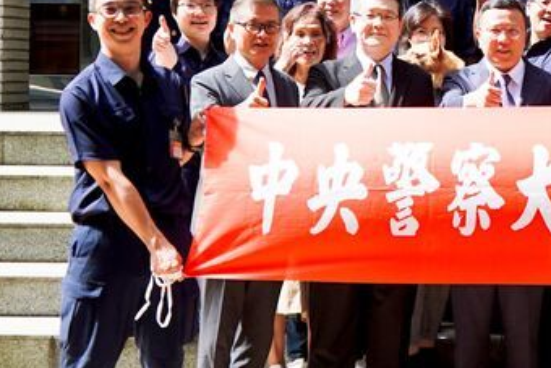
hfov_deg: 14.2
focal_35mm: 141
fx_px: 2159
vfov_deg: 9.7
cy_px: 33
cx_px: 639
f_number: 4
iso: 100
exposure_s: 1/200
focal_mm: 32
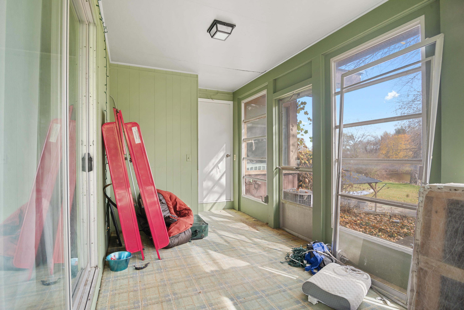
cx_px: 232
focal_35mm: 30
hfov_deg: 61.9
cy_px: 155
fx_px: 387
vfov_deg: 43.6
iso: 320
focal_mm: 30
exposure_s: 1/30
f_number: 9
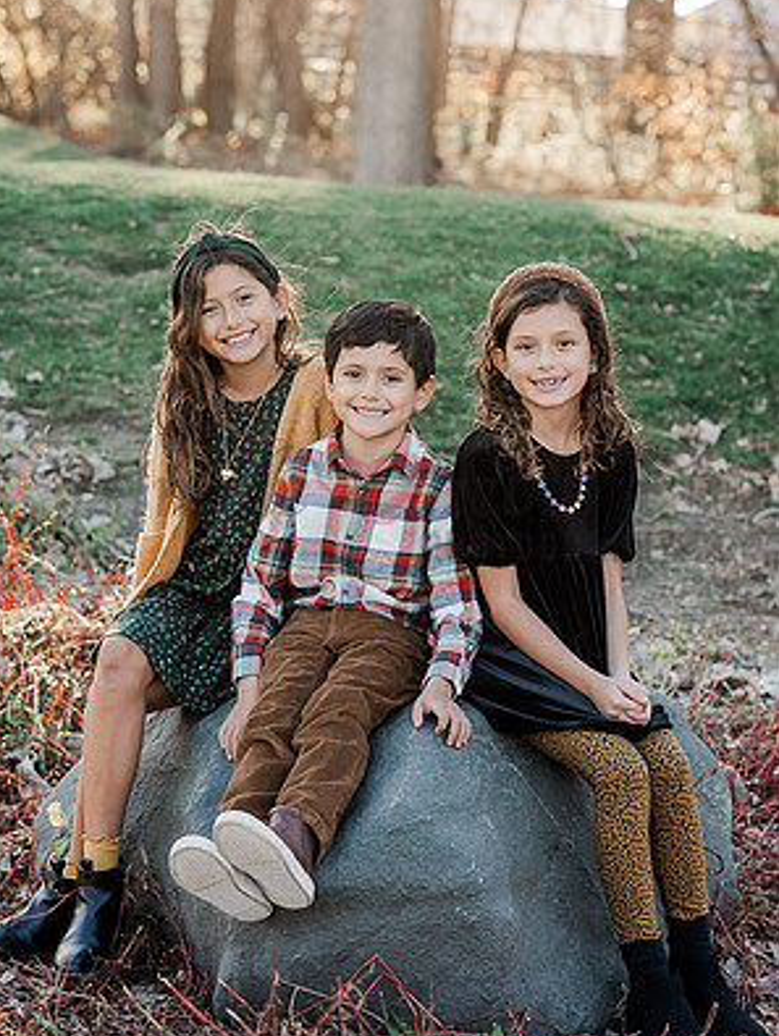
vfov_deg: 21.1
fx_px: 2786
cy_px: 488
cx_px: 388
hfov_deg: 15.9
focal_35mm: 93
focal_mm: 85
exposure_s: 1/250
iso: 320
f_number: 4
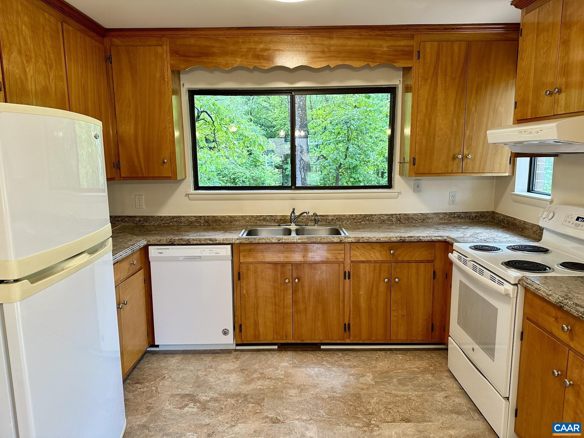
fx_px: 405
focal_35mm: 24
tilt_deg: -8.6
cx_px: 292
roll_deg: +0.6
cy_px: 219
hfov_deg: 71.6
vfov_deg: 56.8
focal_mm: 6.86
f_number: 1.78
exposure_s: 1/120
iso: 160
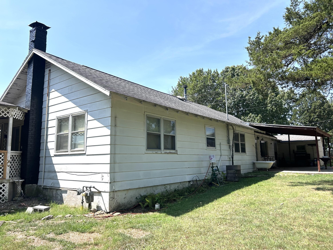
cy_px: 125
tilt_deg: +7.7
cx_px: 166
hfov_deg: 67.3
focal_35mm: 26
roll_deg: +1.6
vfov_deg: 53.1
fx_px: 250
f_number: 1.5
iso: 50
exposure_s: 1/3077
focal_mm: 5.7
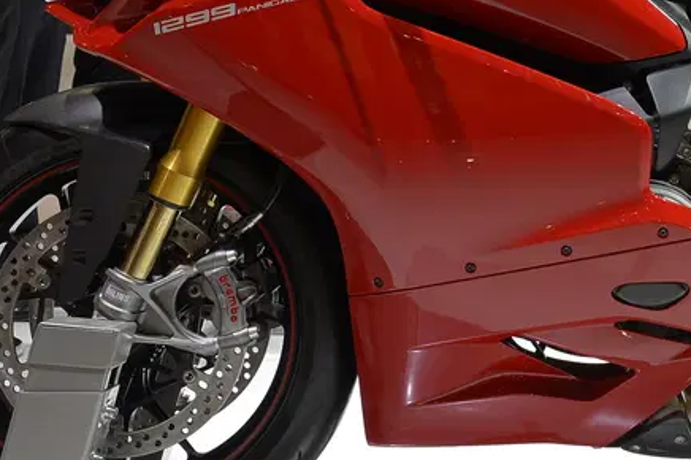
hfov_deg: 22.3
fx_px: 1688
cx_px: 674
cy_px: 105
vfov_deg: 15.4
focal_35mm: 88
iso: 800
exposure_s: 1/250
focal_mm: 32
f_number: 7.1
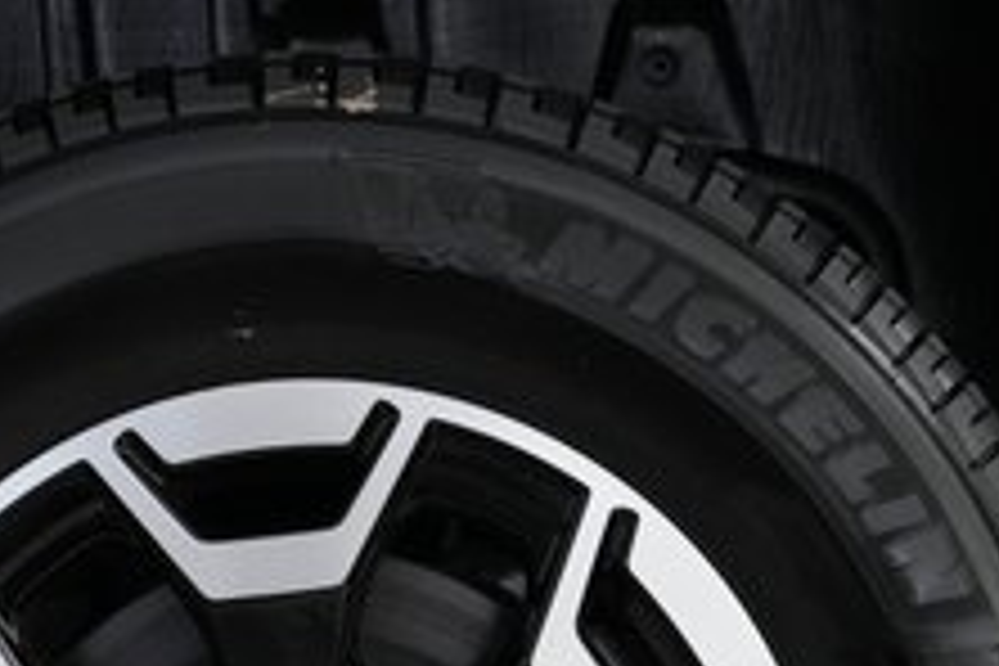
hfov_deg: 26.9
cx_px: 342
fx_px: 2081
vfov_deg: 17.0
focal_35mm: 75
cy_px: 882
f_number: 2.8
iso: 3200
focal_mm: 26
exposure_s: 1/160
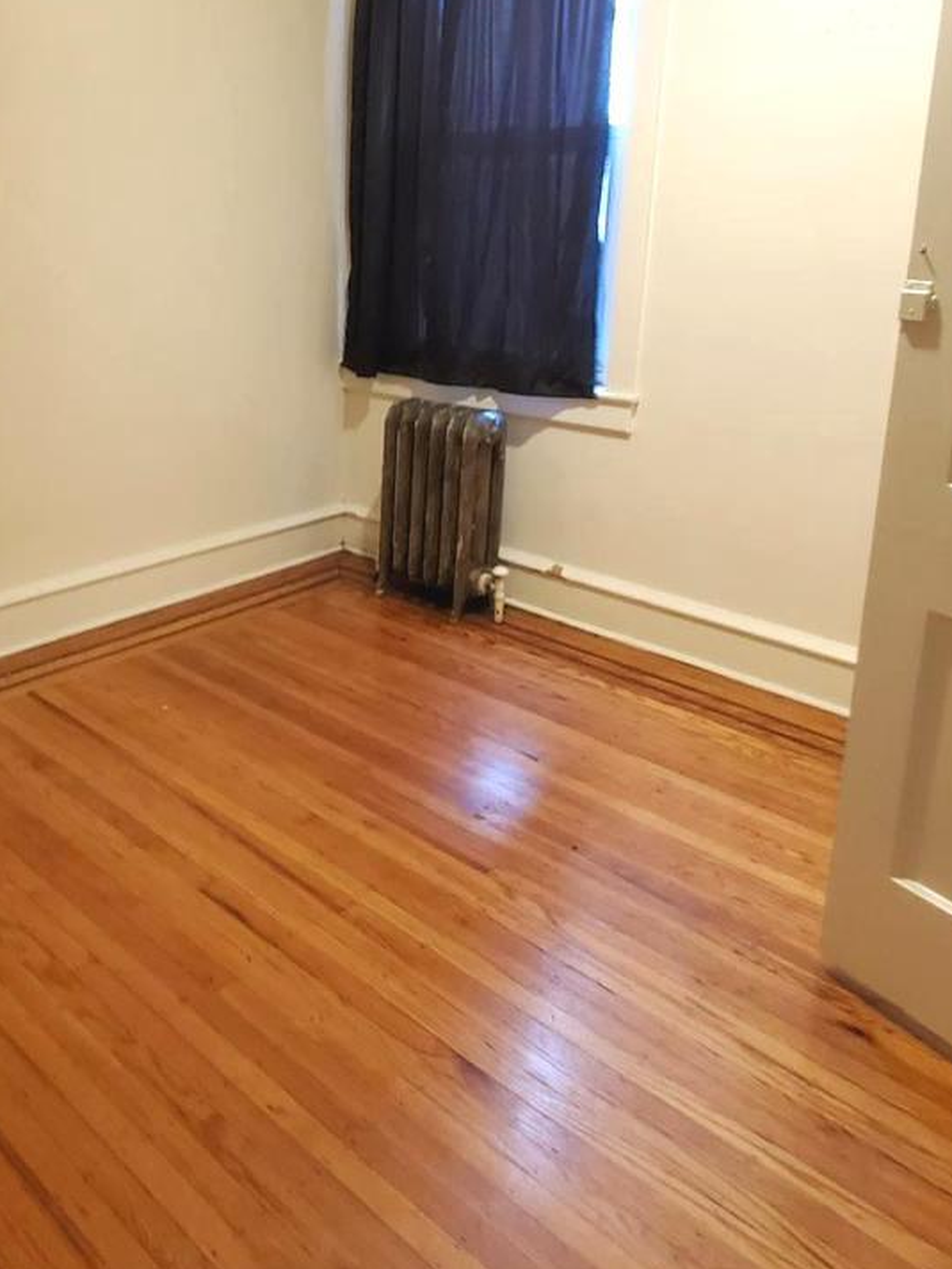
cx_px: 238
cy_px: 436
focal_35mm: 28
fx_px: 1026
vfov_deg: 62.1
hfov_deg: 47.9
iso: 500
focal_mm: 1.8
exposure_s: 1/39
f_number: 2.2
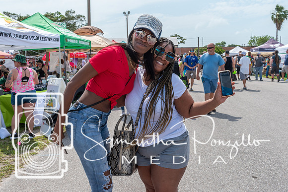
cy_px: 91
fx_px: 291
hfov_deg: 52.6
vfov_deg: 36.5
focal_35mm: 36
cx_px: 133
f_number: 10
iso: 200
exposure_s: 1/400
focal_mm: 22
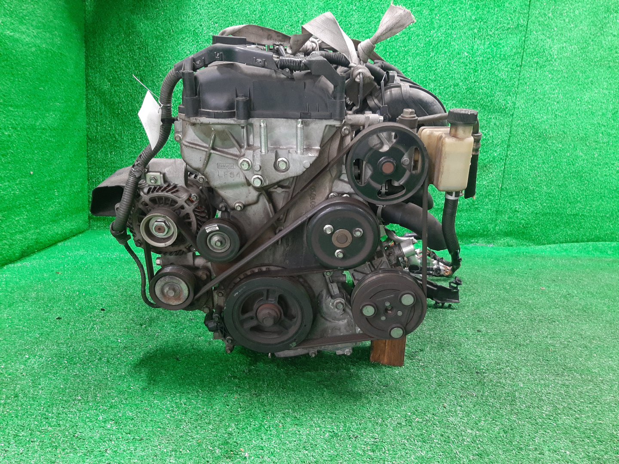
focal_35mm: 26
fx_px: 465
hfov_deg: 67.3
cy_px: 232
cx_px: 310
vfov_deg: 53.1
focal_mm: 3.93
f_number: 1.7
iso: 166
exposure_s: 1/33
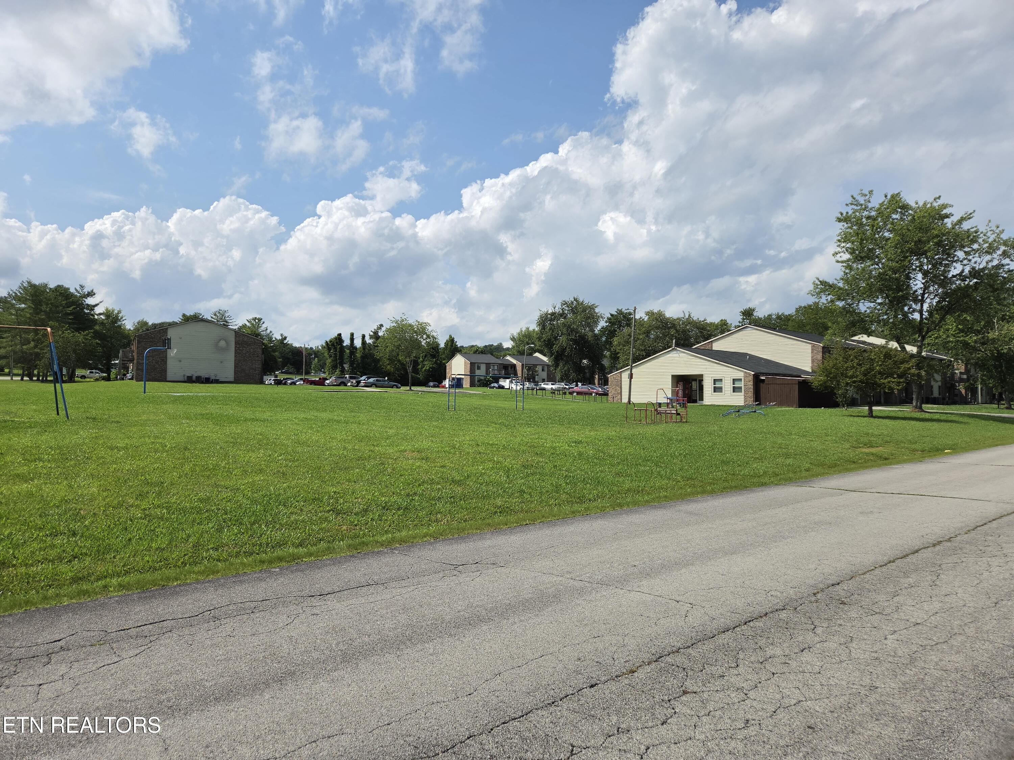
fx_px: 674
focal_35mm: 23
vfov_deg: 58.9
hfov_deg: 73.9
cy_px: 380
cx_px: 507
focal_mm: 5.4
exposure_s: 1/6836
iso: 80
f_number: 1.8
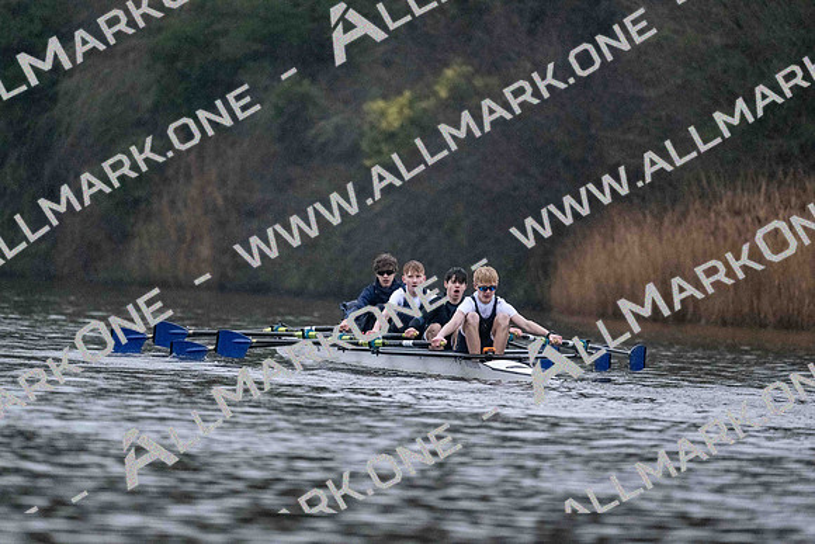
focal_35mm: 400
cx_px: 408
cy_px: 272
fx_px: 9057
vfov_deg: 3.4
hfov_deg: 5.2
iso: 10000
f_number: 4.5
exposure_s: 1/1600
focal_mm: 400
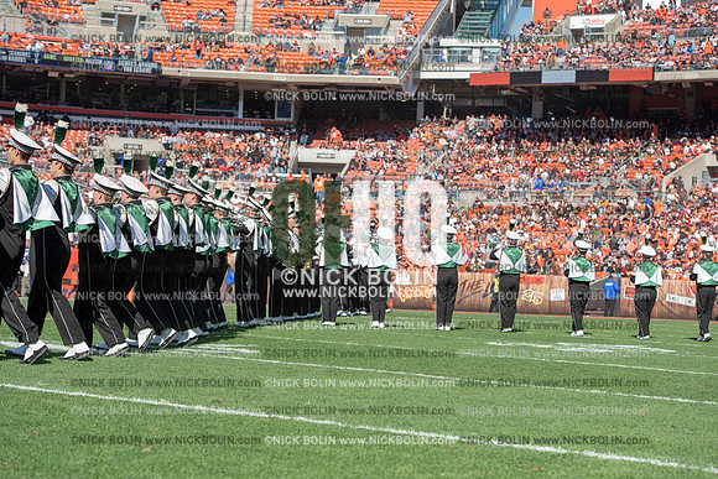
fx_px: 1716
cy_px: 240
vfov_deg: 15.9
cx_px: 359
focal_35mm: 86
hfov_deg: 23.6
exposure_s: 1/2000
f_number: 5
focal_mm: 86
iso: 400
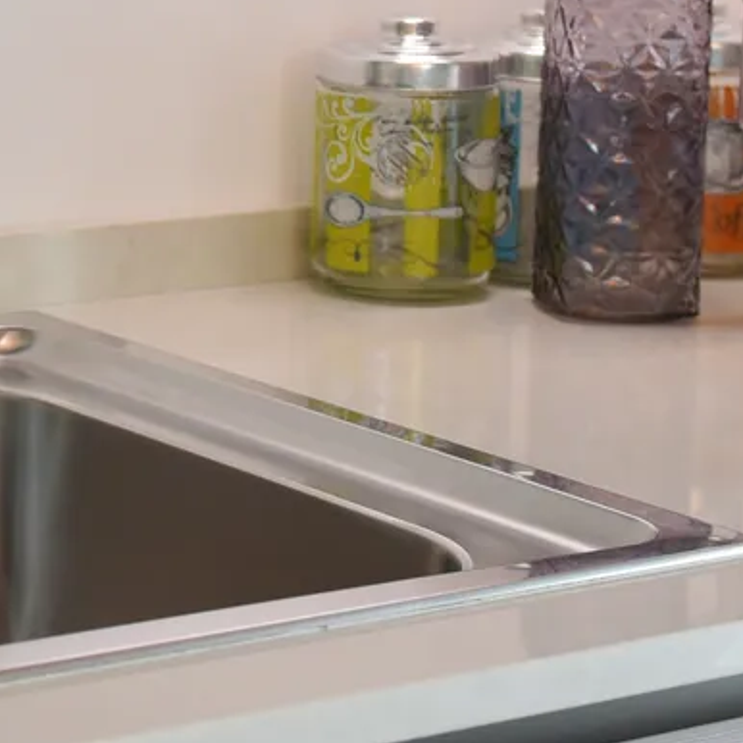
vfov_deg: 13.2
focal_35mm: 131
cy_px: 48
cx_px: -308
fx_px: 3181
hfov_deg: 12.8
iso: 1000
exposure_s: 1/125
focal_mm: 31
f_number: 4.5
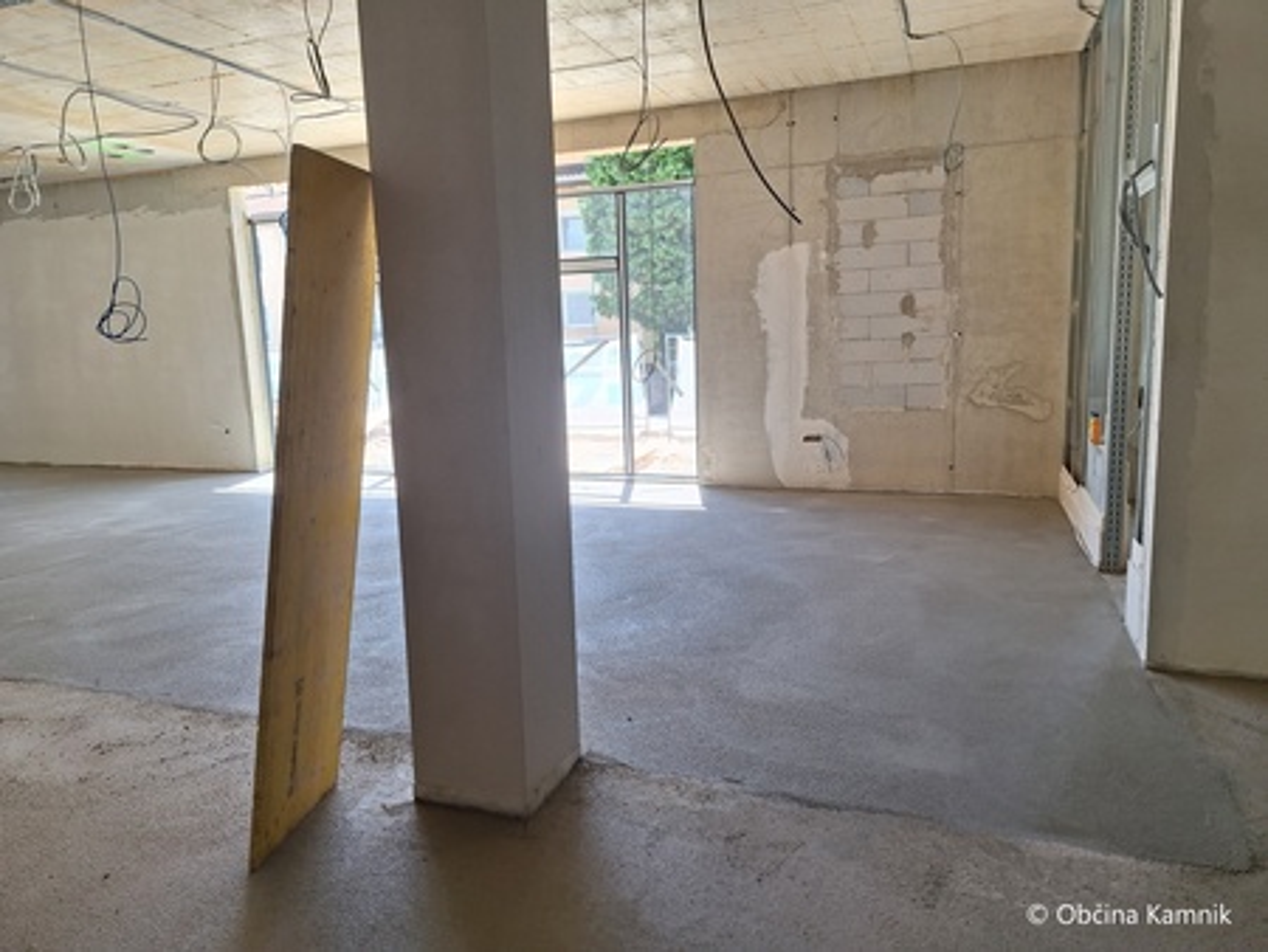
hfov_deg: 73.9
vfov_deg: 58.9
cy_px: 476
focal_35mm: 23
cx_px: 634
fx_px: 843
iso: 40
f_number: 1.8
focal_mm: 5.54
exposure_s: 1/209
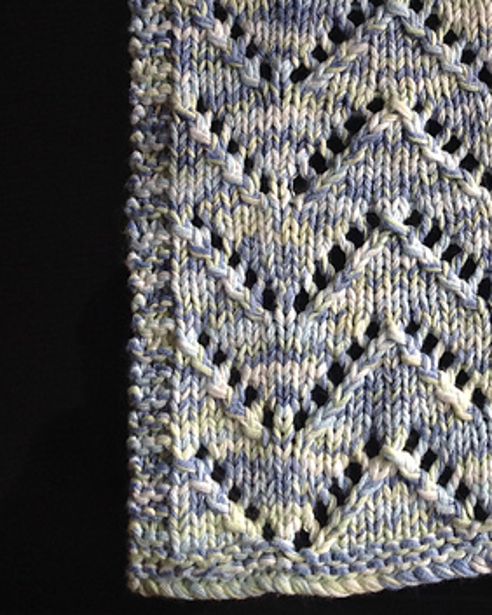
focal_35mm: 62
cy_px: 213
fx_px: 1128
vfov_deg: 30.3
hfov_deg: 23.5
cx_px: 495
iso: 100
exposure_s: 1/120
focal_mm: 4.28
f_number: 2.4
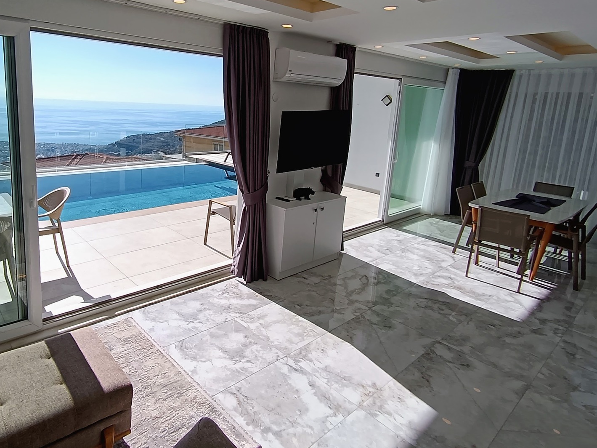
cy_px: 178
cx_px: 205
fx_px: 397
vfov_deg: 58.4
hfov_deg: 72.0
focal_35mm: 23
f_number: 2.2
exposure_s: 1/1250
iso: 104
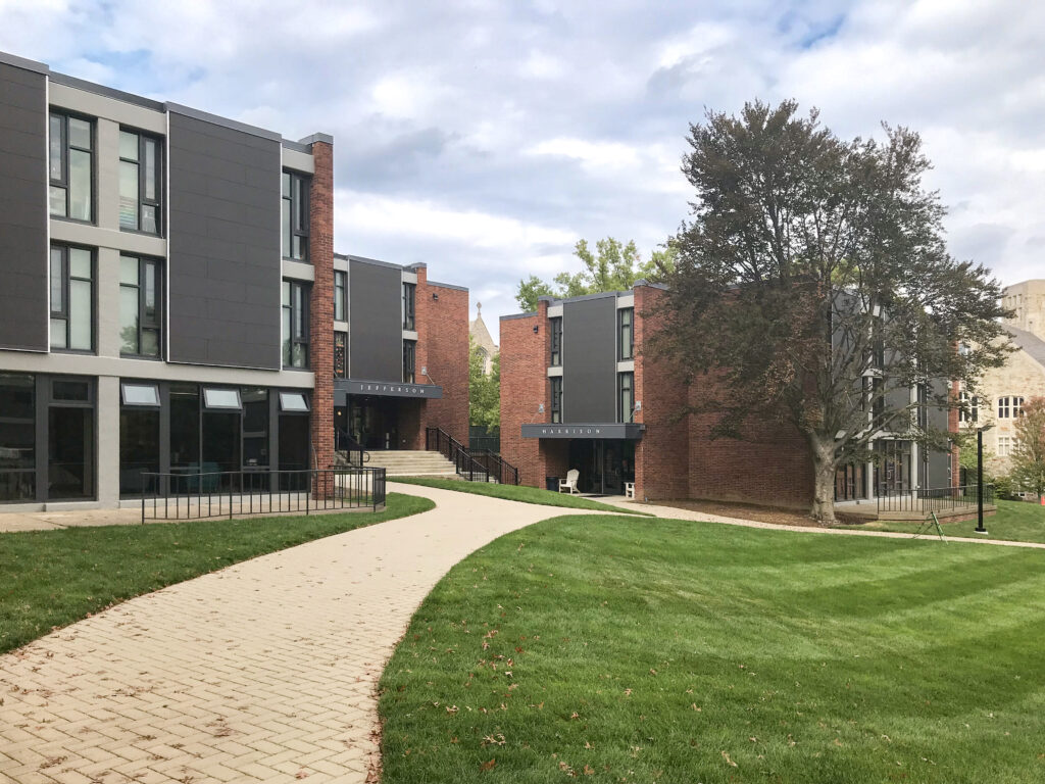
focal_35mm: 28
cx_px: 522
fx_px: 845
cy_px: 392
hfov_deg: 63.4
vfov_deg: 49.7
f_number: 1.8
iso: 20
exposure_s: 1/1742
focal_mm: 3.99
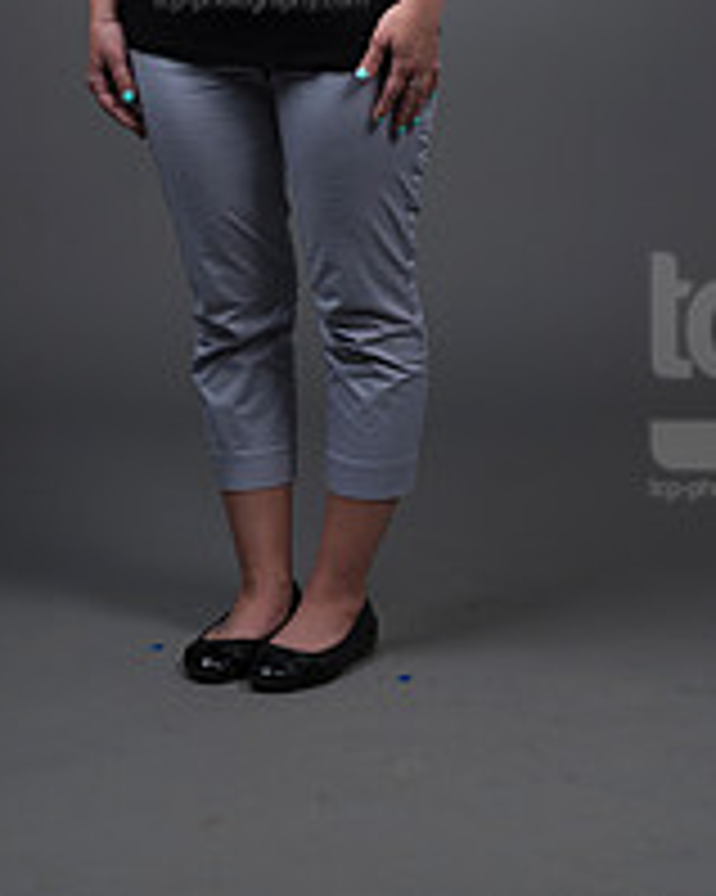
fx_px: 4507
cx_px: 261
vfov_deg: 11.2
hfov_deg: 9.1
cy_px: -113
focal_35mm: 170
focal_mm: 80
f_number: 5.6
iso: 160
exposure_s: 1/250
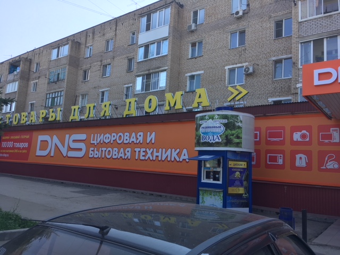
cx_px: 170
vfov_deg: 48.2
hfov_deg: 61.7
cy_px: 128
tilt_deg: +7.4
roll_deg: -2.9
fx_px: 285
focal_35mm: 29
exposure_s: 1/396
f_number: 2.2
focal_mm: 4.15
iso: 25
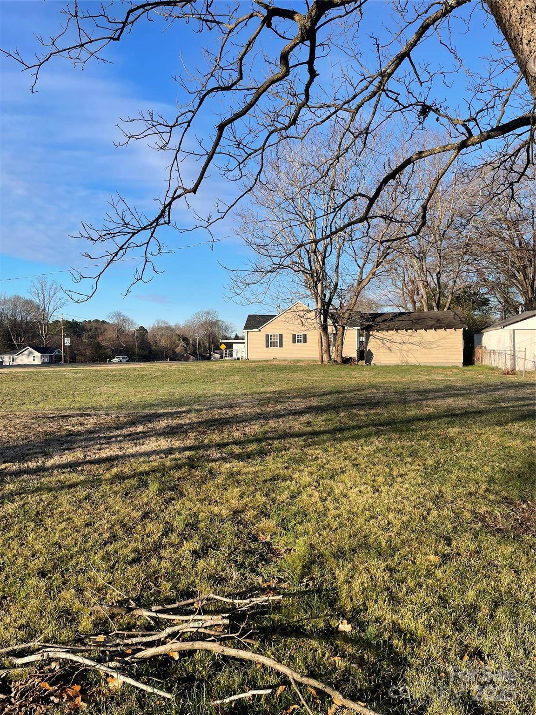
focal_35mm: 26
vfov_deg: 67.3
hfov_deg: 53.1
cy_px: 358
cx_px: 268
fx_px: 537
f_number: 1.6
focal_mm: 4.2
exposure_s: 1/1887
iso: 32
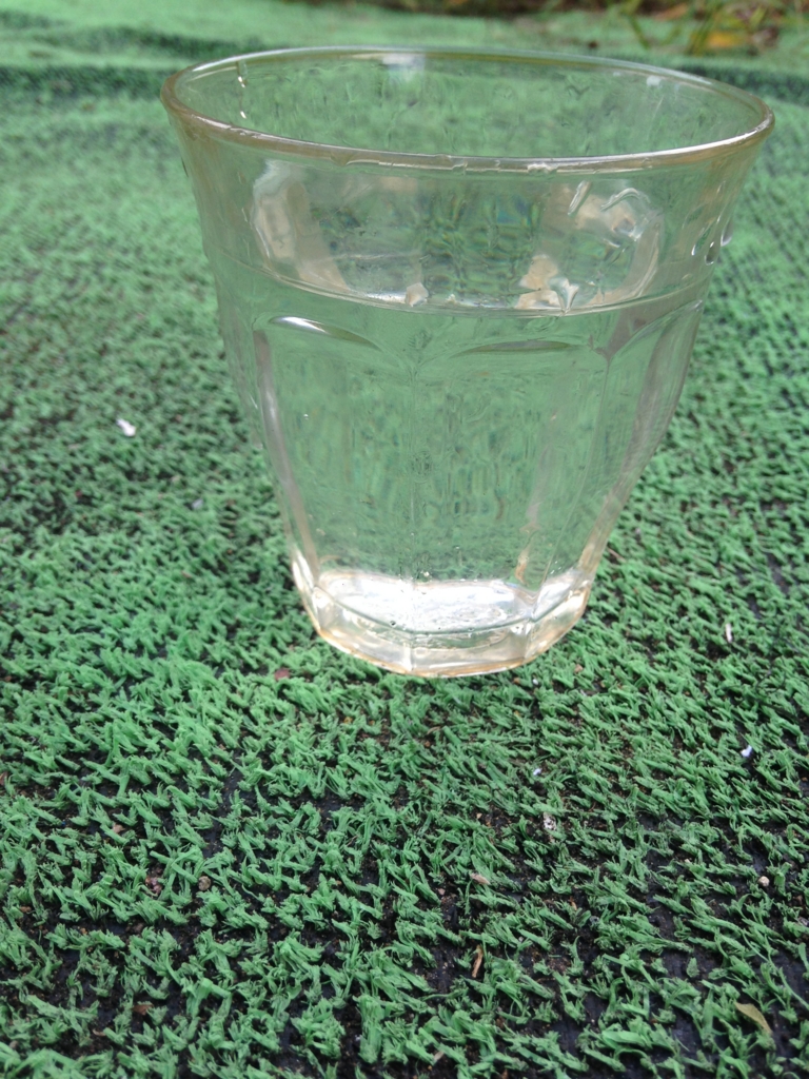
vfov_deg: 55.4
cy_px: 540
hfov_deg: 42.9
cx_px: 404
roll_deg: -5.0
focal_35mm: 33
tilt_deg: -30.0
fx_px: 1028
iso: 50
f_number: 2.4
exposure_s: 1/259
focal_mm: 4.12
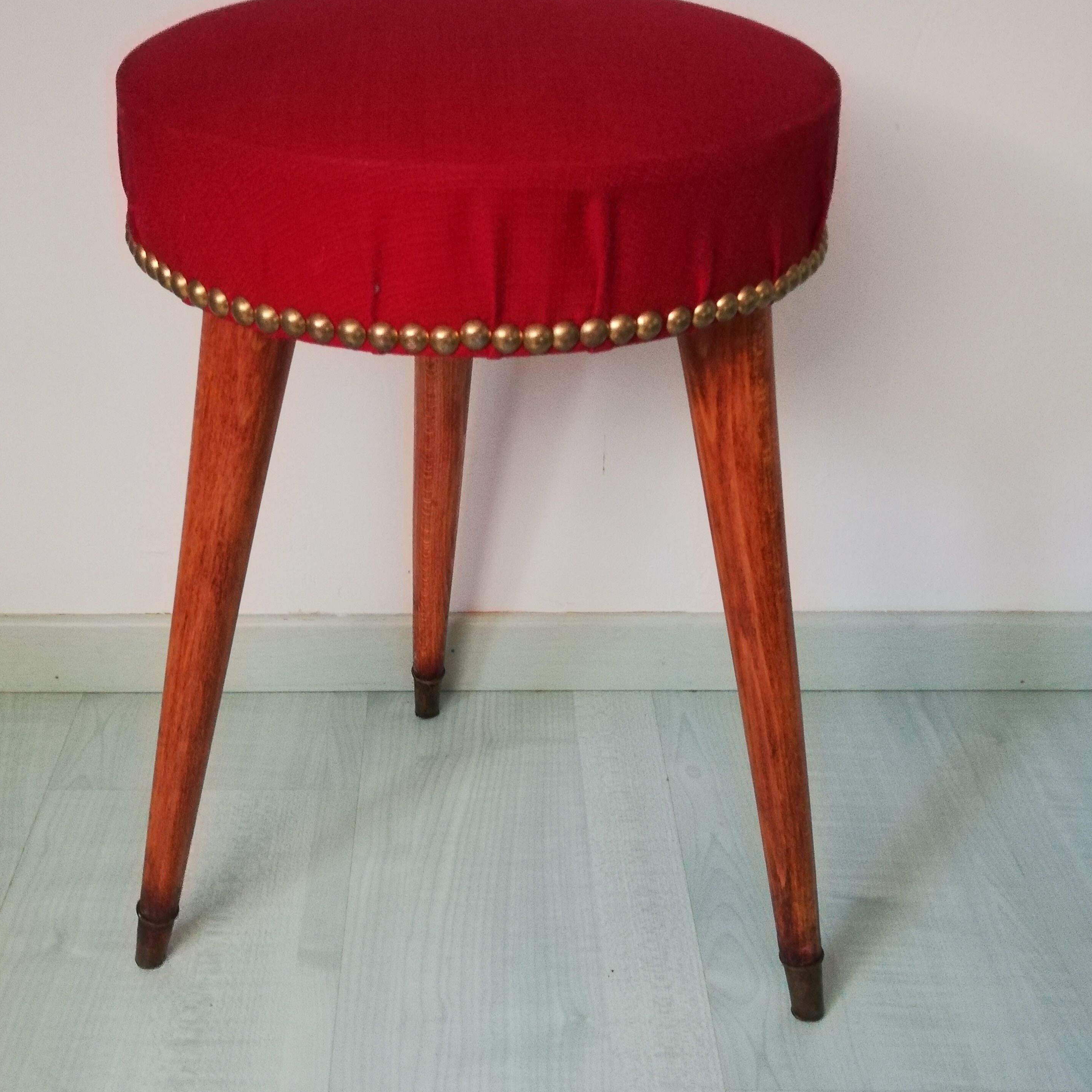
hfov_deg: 44.7
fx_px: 1321
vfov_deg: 44.9
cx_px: 448
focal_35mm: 37
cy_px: 596
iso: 640
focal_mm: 3.81
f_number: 2.2
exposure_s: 1/20
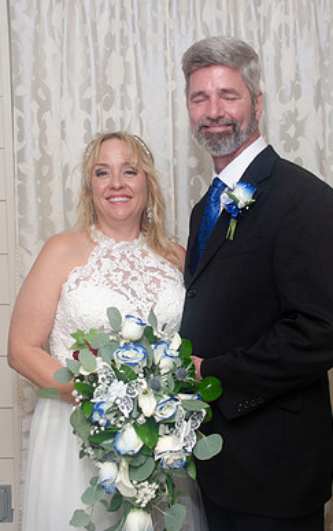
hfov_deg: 28.0
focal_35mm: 46
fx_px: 667
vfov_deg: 43.5
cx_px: 175
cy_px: 267
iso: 400
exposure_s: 1/30
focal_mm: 26
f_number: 5.6
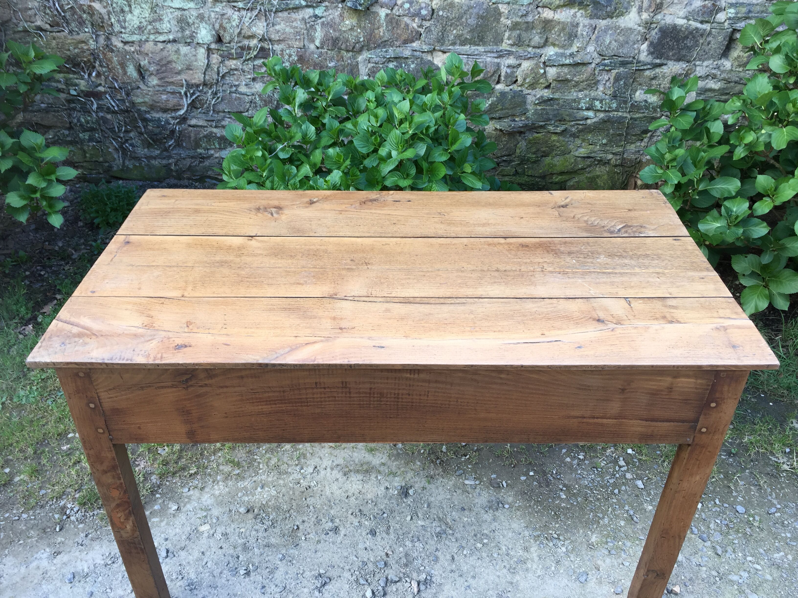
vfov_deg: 48.2
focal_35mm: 29
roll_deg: -2.1
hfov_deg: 61.7
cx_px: 399
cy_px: 299
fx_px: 669
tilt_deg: -35.3
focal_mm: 4.15
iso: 32
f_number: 2.2
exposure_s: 1/100
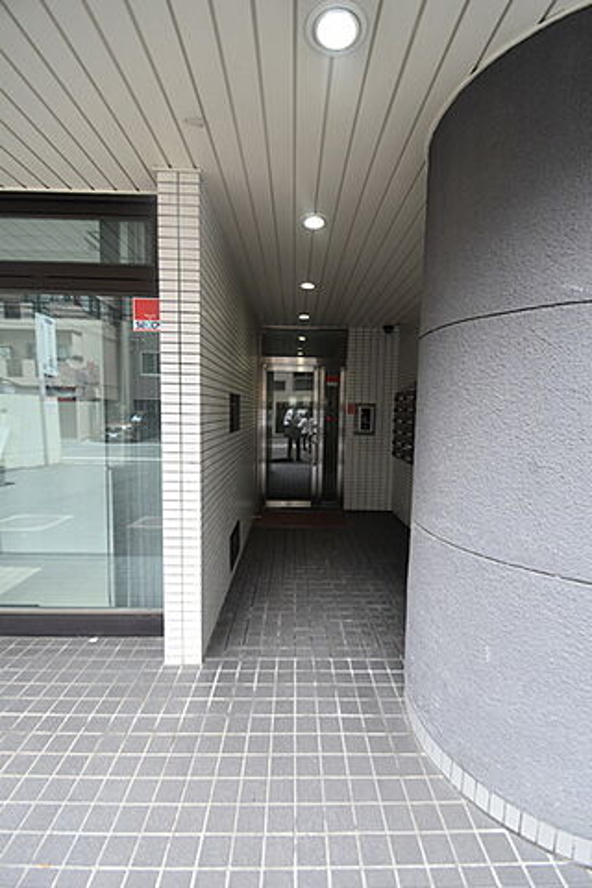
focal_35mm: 15
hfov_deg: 77.3
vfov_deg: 100.4
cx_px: 296
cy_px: 444
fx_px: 370
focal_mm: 10
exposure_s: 1/250
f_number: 5
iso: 400
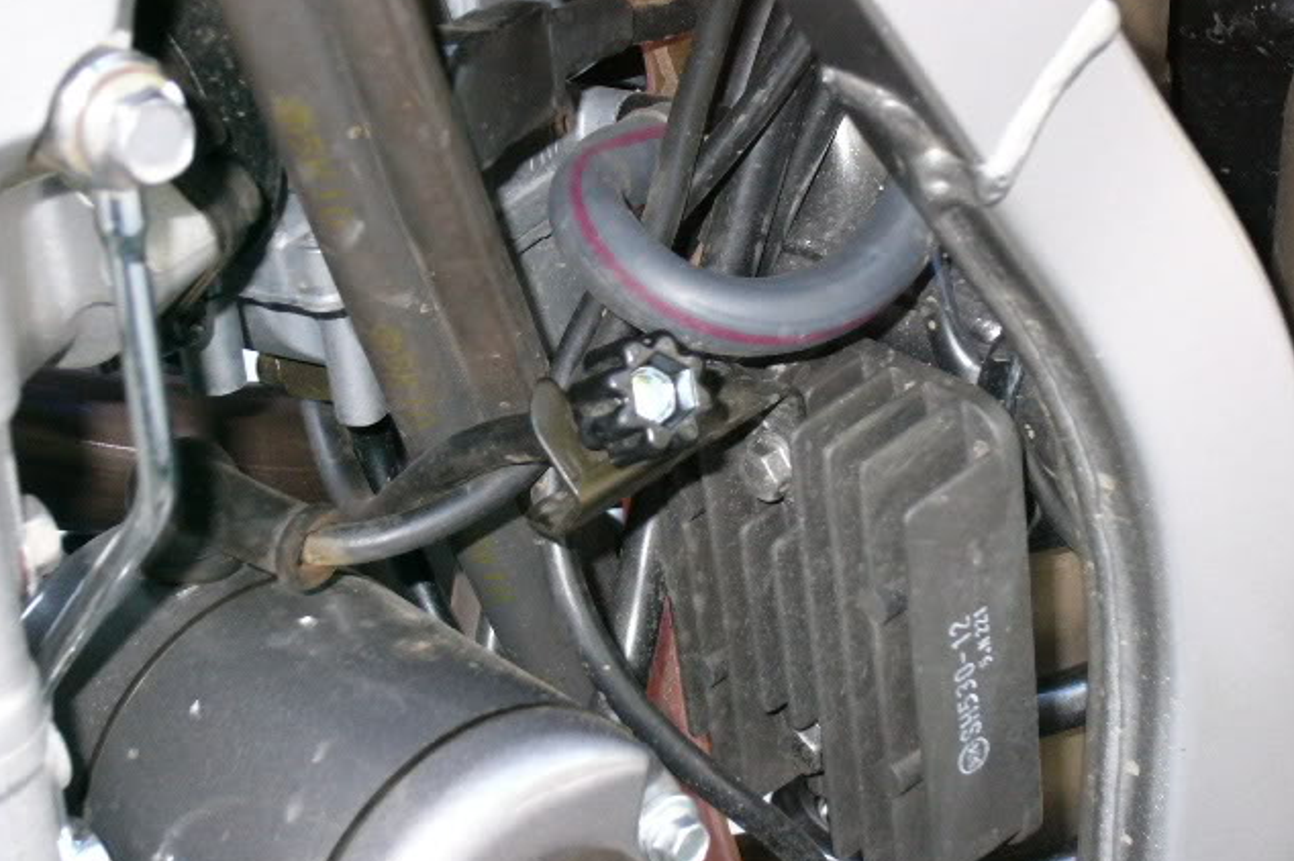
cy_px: 400
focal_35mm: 83
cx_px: 647
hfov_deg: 24.5
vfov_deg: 16.4
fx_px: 2982
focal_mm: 13.1
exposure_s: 1/60
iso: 200
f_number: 4.3
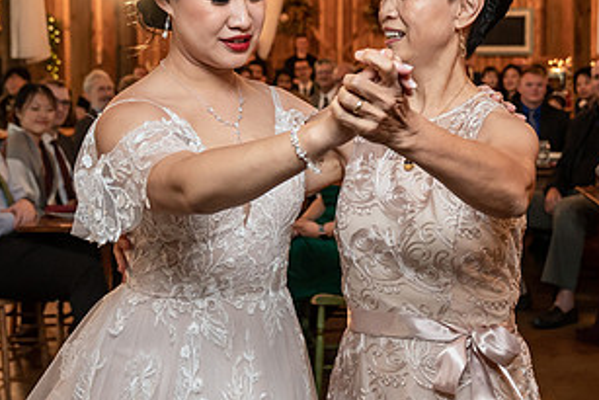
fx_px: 1199
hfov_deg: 27.9
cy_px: 159
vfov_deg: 18.9
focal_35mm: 72
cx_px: 380
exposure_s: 1/100
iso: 2000
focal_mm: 34
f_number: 4
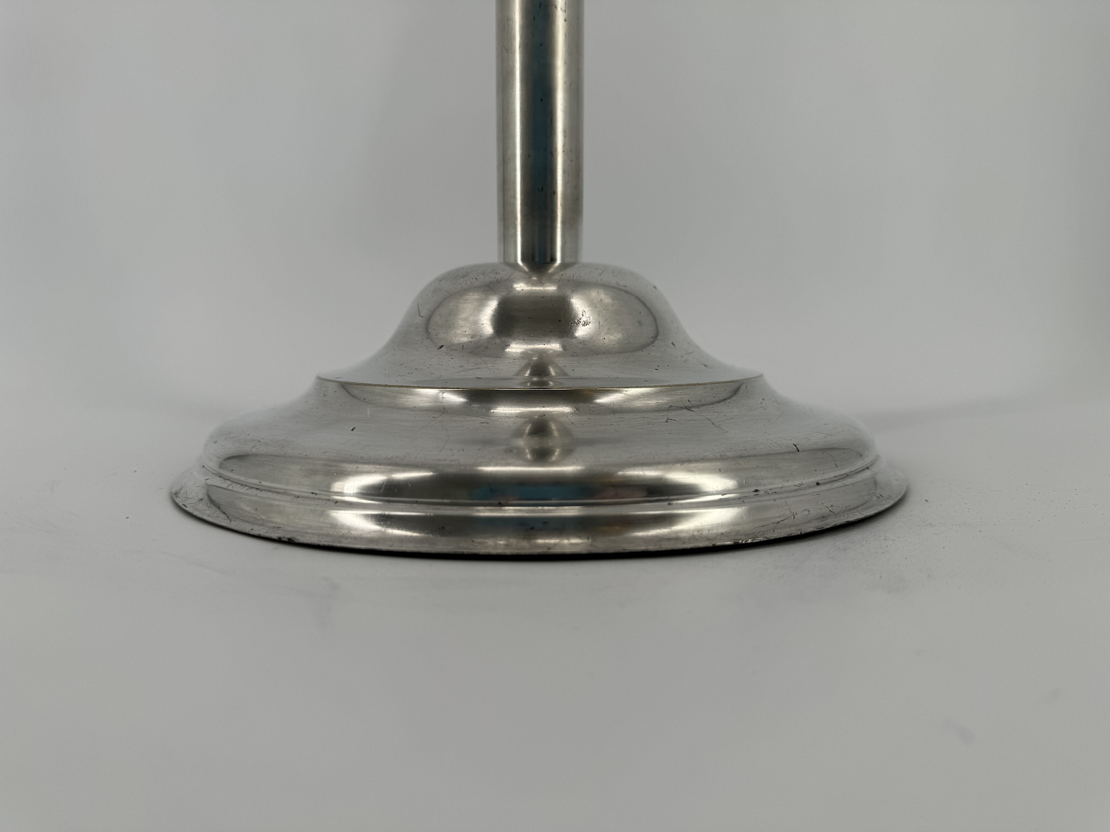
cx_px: 555
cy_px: 416
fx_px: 770
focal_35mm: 24
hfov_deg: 71.6
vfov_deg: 56.8
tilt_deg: -5.9
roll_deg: +0.4
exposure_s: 1/1408
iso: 80
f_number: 1.78
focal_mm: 6.86
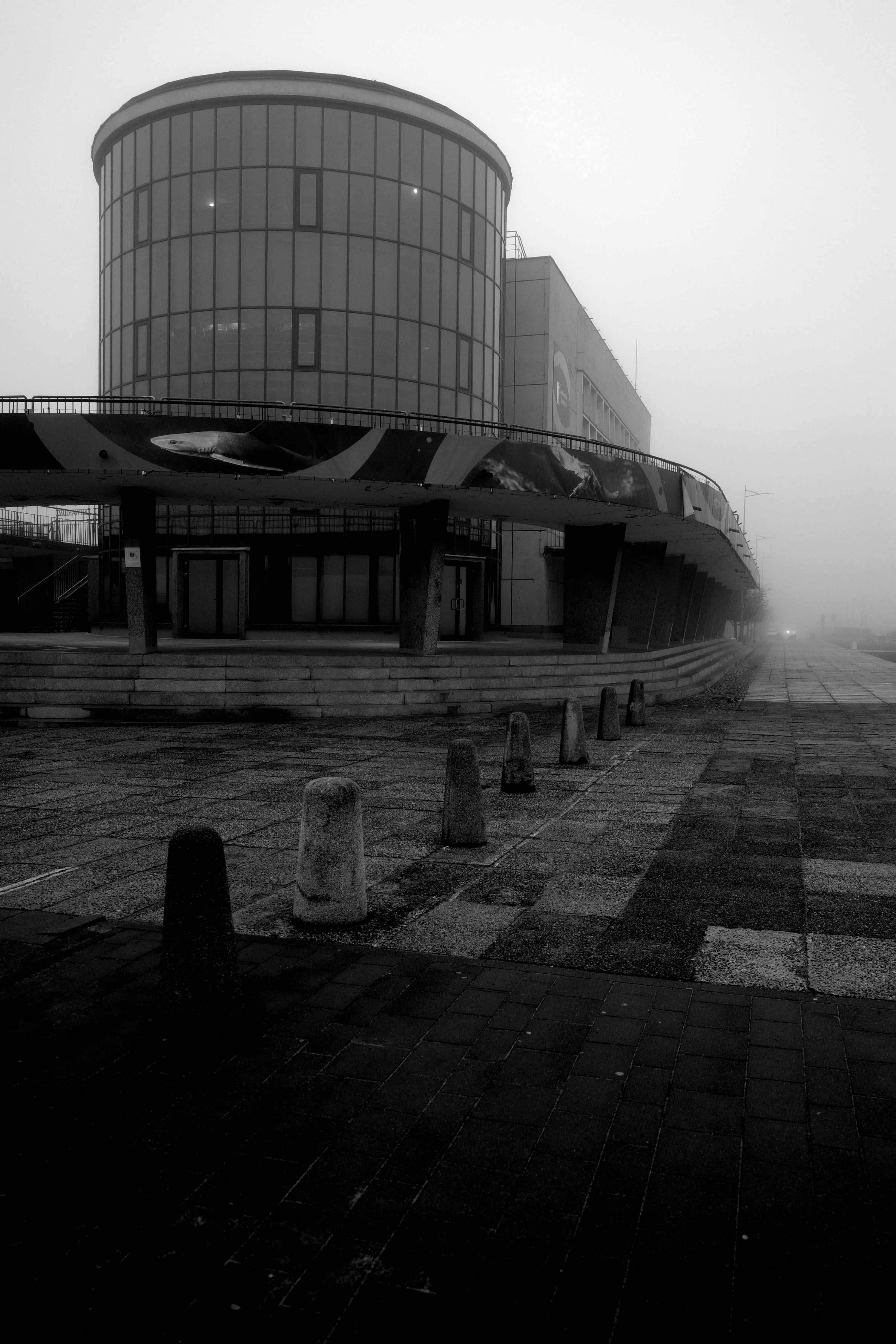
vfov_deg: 65.5
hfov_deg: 46.4
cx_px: 448
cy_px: 672
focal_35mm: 28
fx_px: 1045
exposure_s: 1/200
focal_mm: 18.3
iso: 160
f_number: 3.5
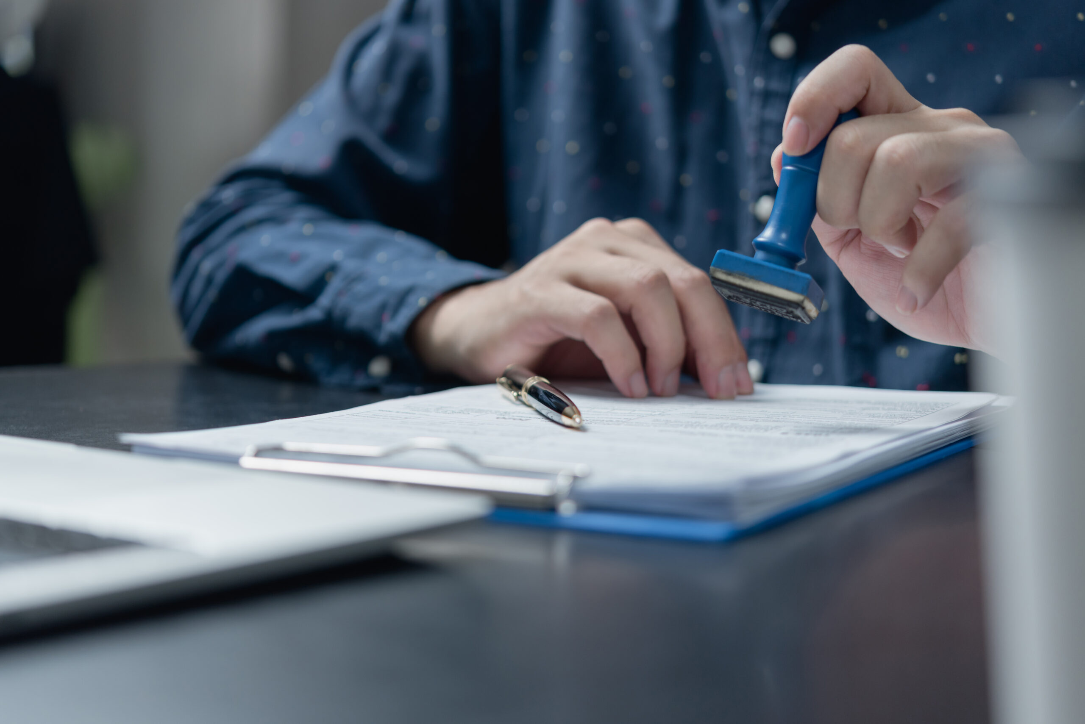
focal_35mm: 60
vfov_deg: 22.6
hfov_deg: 33.4
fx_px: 1809
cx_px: 542
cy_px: 362
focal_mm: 60
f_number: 2.8
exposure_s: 1/80
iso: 400
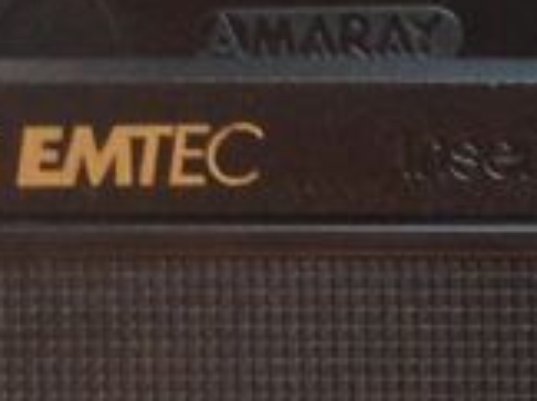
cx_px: 1369
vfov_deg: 6.6
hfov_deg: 8.3
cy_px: 853
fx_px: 3346
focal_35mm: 216
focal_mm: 4.28
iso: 50
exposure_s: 1/30
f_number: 2.4
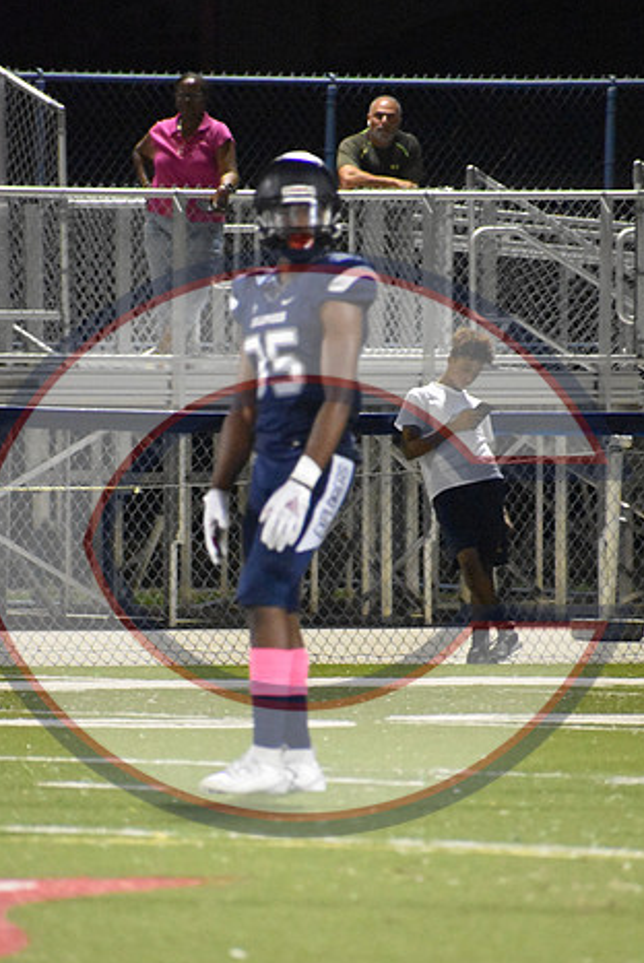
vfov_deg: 3.7
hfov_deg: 2.5
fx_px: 14976
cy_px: 542
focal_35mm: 559
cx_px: 294
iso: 12800
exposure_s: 1/125
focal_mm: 300
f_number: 6.3
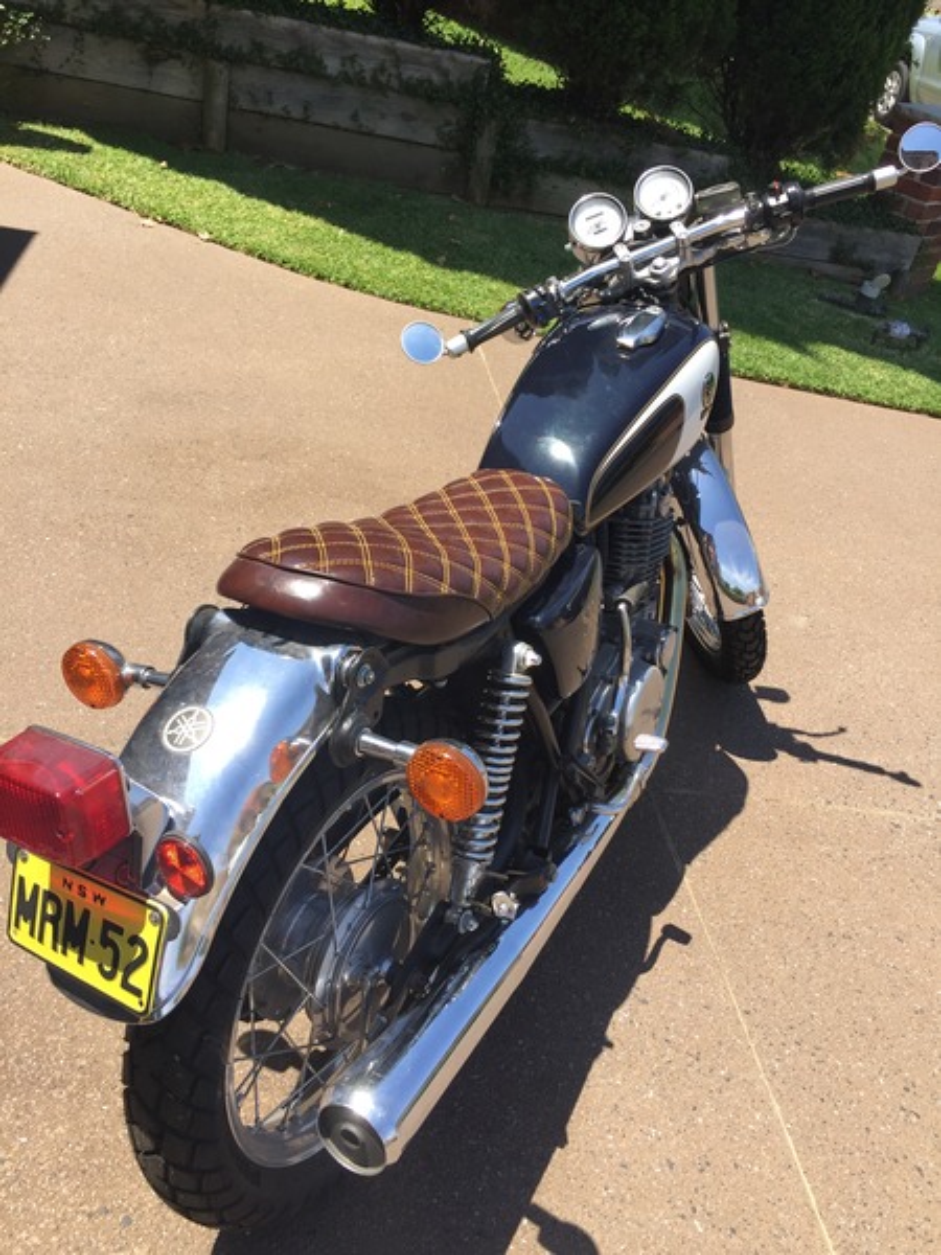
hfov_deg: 48.2
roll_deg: -14.0
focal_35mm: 29
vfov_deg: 61.7
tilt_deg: -34.0
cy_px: 628
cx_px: 470
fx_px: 1051
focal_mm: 4.15
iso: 32
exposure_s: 1/920
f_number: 2.2
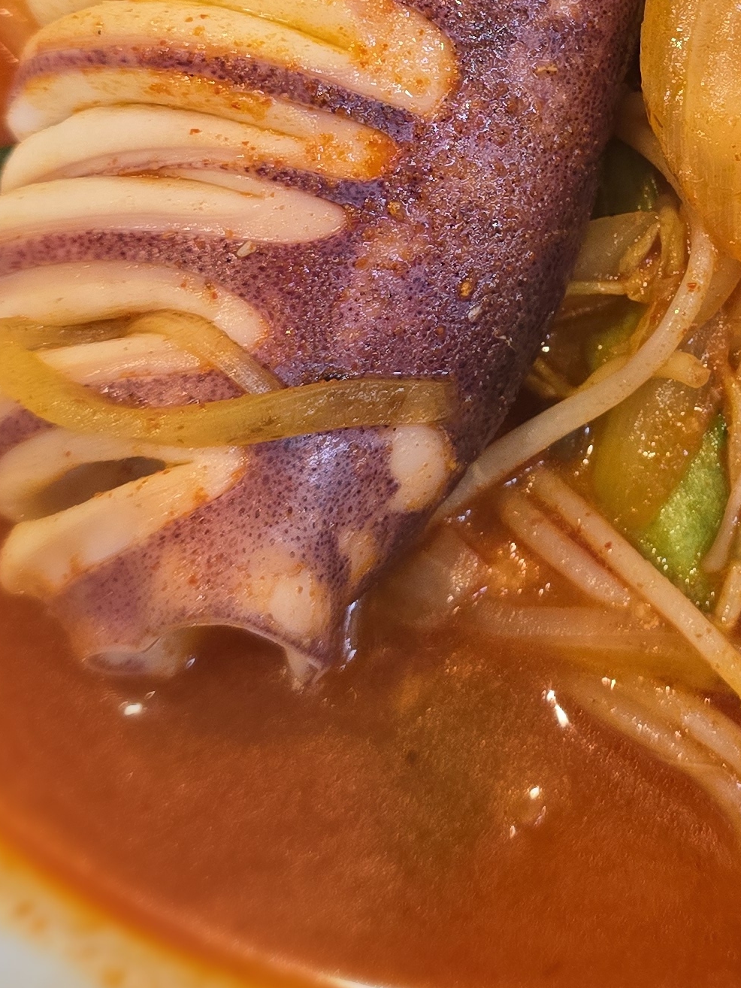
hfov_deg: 20.5
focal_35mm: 70
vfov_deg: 27.1
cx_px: 692
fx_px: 1997
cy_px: 165
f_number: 1.7
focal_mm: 6.3
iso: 200
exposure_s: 1/60
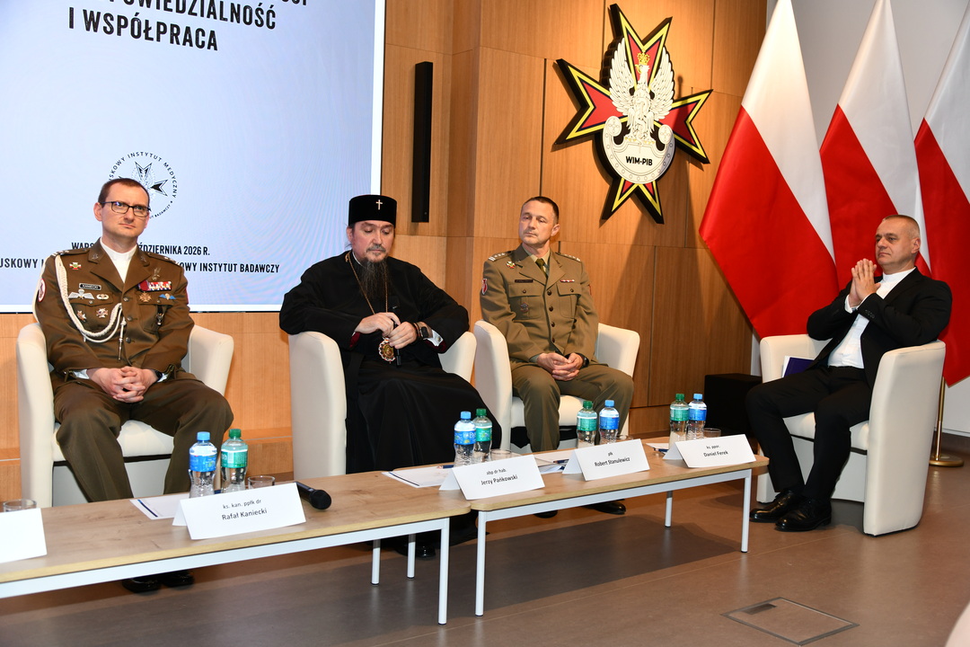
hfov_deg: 54.4
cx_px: 485
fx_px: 943
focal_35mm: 35
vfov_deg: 37.9
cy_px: 324
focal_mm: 35
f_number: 5
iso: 640
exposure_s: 1/60
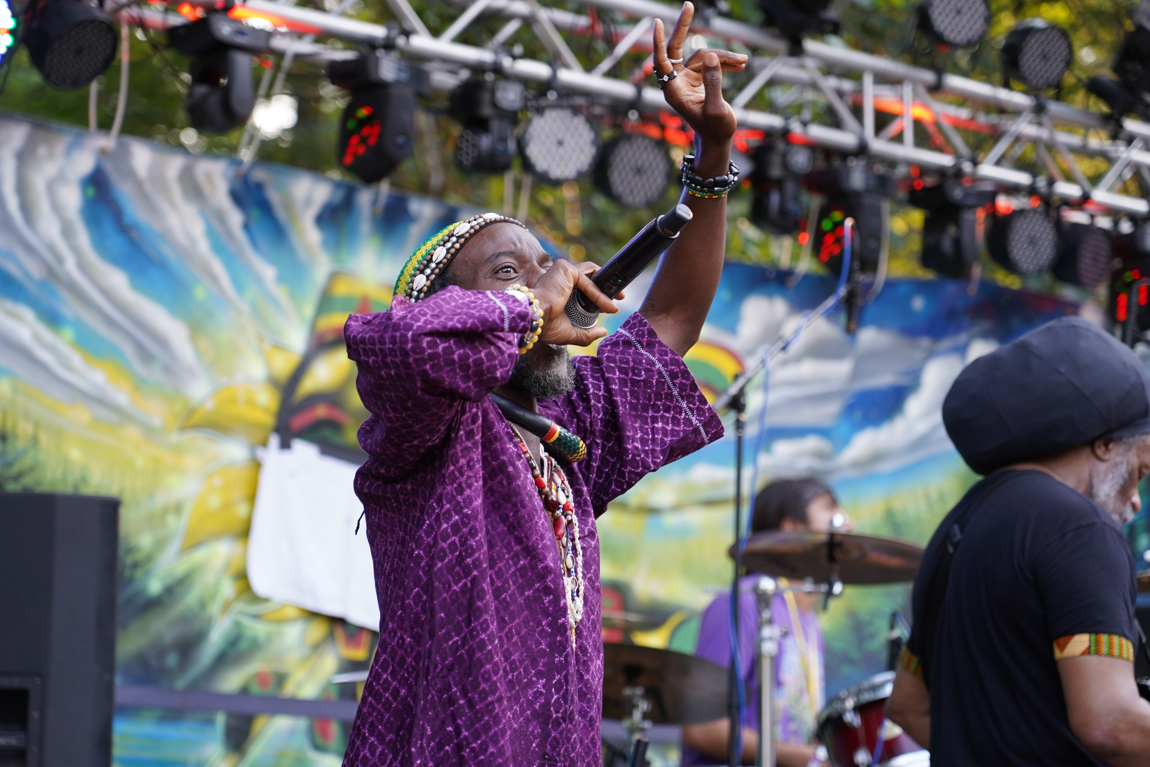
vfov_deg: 13.0
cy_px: 384
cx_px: 575
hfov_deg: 19.5
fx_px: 3354
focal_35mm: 105
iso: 500
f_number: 4
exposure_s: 1/160
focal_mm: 105
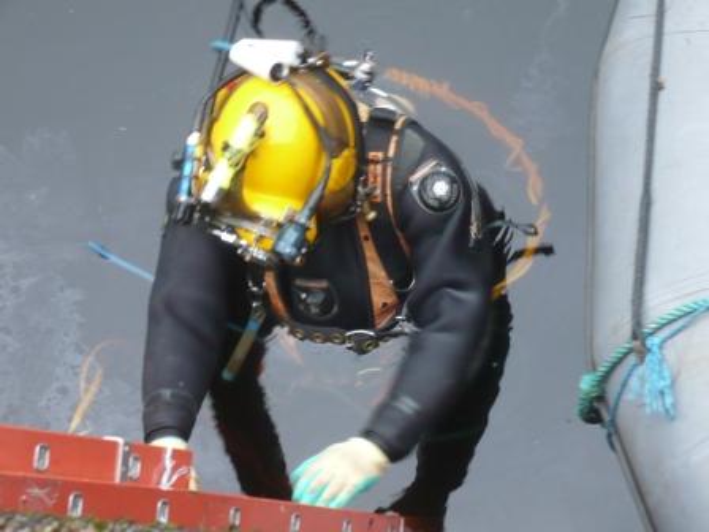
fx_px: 2151
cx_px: 354
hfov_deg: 18.7
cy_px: 266
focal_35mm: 105
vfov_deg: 14.1
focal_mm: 17.4
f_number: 5
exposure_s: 1/30
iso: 200
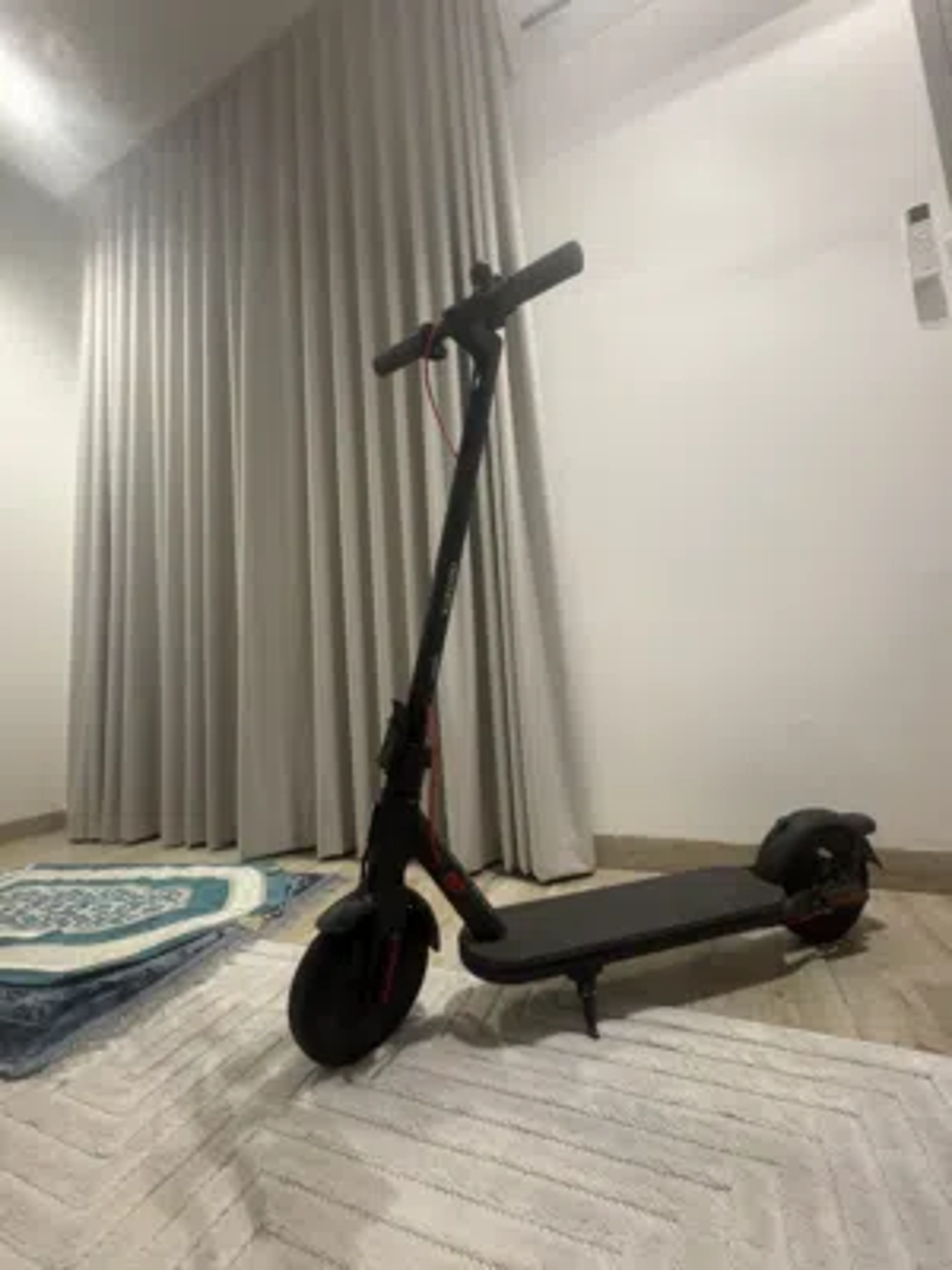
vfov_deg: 102.1
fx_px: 513
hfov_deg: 85.7
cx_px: 476
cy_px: 635
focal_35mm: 14
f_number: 2.2
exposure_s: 1/50
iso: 160
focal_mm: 2.22
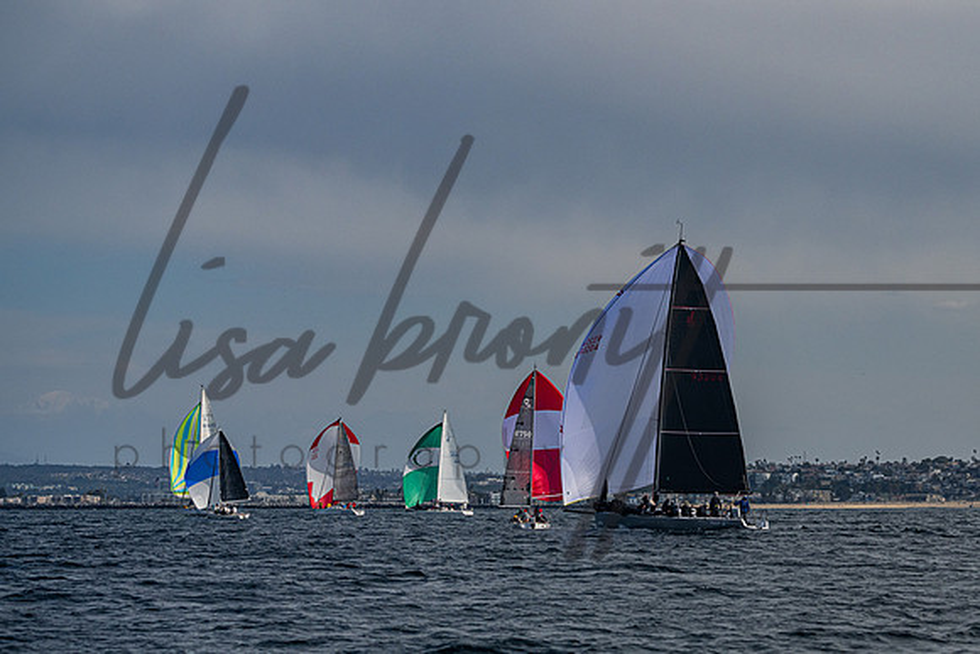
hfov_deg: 15.1
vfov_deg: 10.1
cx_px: 655
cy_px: 305
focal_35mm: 135
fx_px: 3688
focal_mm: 100
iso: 320
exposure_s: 1/6400
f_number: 6.3
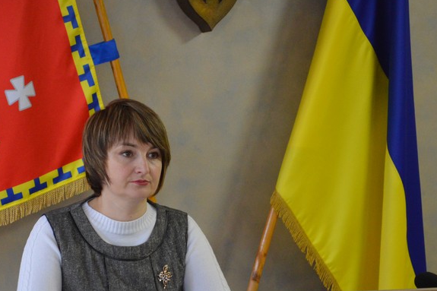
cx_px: 137
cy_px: 169
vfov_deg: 11.9
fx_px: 1392
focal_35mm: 115
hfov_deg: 17.8
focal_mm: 55
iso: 2200
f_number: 5.6
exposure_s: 1/60
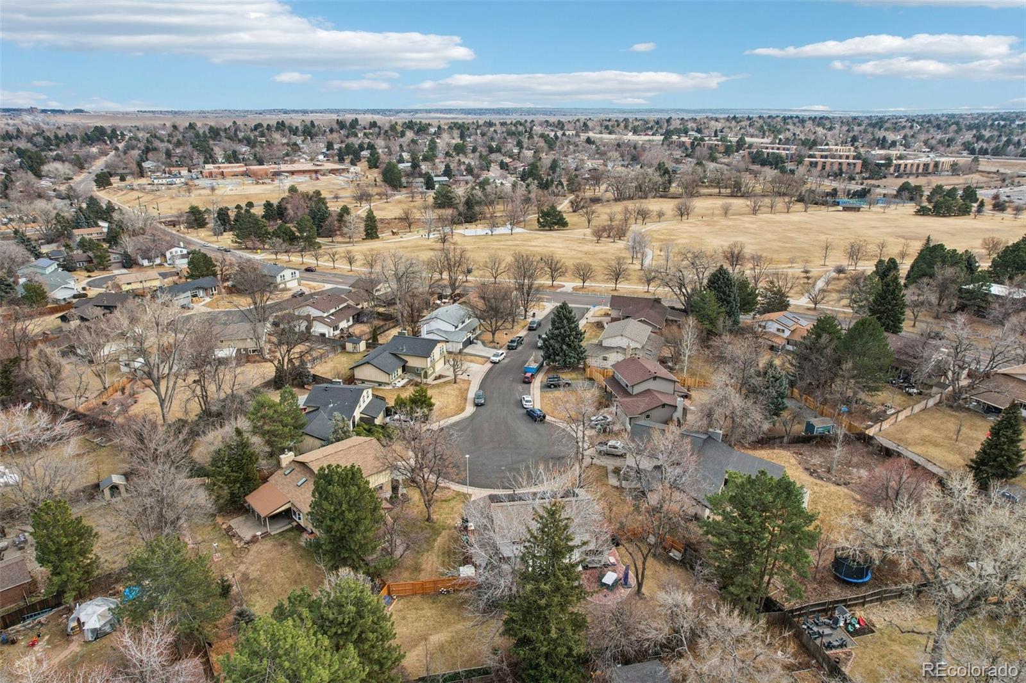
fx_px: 627
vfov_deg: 57.2
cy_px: 342
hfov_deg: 78.6
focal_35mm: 22
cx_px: 513
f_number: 2.8
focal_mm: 8.4
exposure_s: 1/800
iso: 100
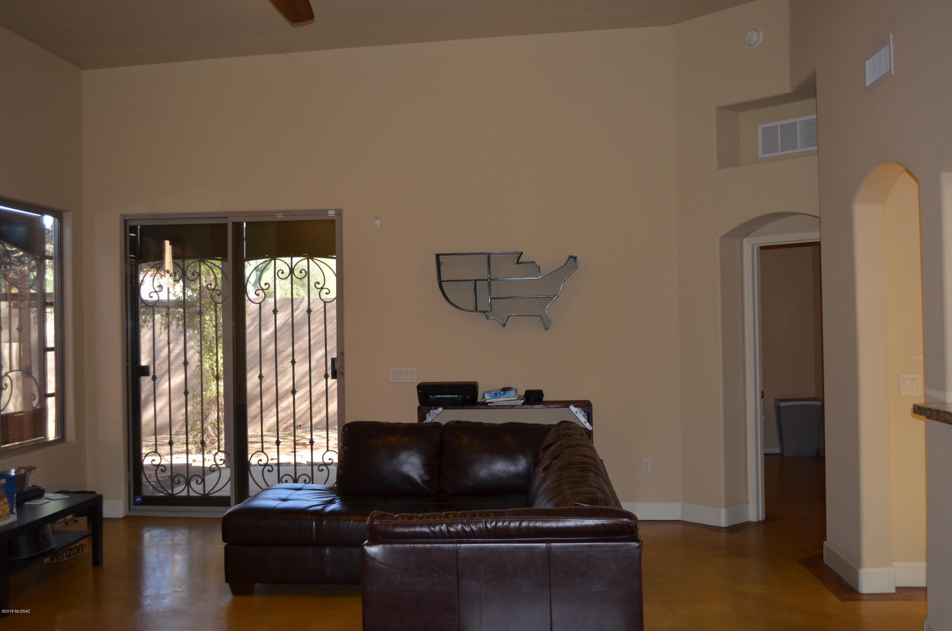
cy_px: 316
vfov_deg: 36.7
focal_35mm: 36
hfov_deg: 53.2
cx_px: 476
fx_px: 950
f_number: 4
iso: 400
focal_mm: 24
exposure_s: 1/60
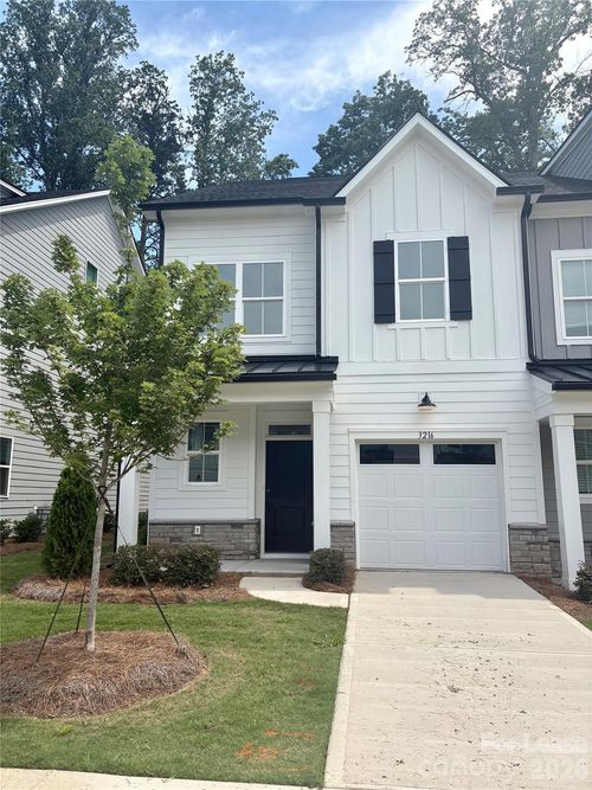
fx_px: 593
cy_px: 395
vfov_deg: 67.3
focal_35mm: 26
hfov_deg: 53.0
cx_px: 296
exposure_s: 1/3125
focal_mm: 5.96
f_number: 1.6
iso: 50
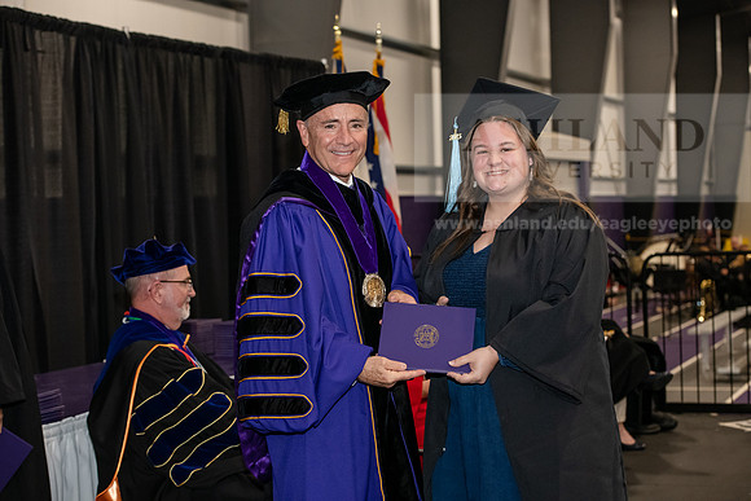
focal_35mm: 70
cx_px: 376
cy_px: 250
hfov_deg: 28.8
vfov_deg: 19.5
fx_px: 1461
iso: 2500
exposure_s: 1/200
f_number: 5
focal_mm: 70
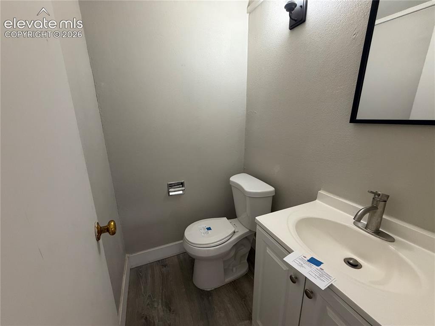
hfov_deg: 102.1
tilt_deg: -15.1
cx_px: 218
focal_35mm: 14
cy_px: 163
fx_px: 176
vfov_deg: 85.6
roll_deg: +1.3
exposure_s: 1/60
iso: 320
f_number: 2.2
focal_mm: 2.22
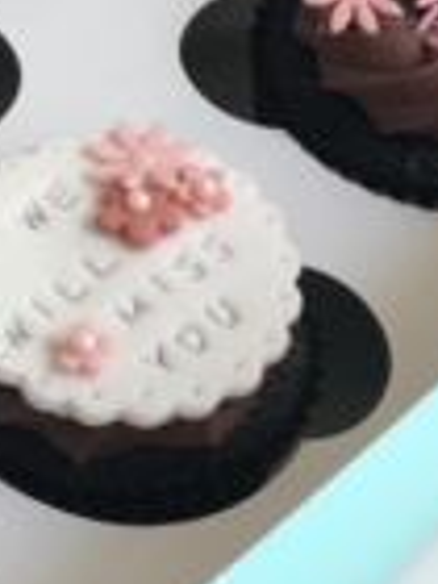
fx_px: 3442
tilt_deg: -46.2
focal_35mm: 204
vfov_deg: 9.5
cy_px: -263
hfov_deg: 7.2
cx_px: -119
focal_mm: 6.6
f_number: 2.8
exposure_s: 1/30
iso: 25
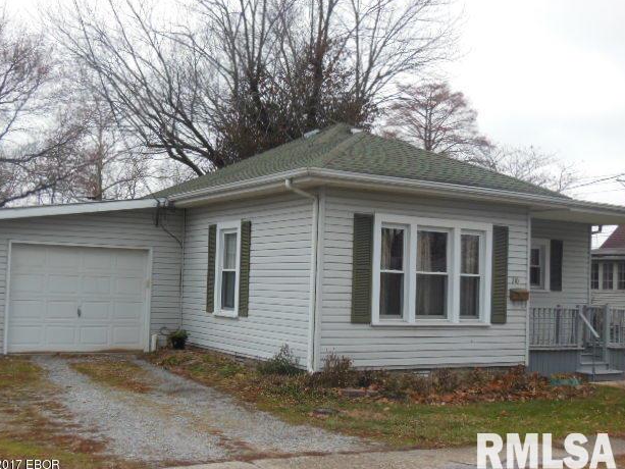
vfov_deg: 30.9
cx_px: 306
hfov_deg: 40.4
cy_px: 241
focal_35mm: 47
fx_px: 849
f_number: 4.4
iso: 125
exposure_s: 1/320
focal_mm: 8
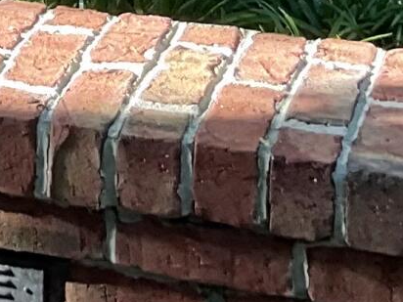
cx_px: -476
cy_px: -611
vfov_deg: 6.4
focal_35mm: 211
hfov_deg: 8.7
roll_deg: +1.2
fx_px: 2456
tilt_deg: -5.3
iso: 25
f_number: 1.8
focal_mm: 3
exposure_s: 1/120
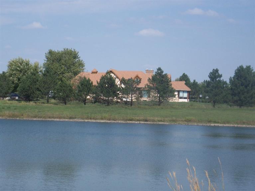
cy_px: 96
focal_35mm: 117
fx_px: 862
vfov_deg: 12.7
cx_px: 128
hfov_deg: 16.8
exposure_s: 1/640
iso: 64
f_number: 4.4
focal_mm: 19.2
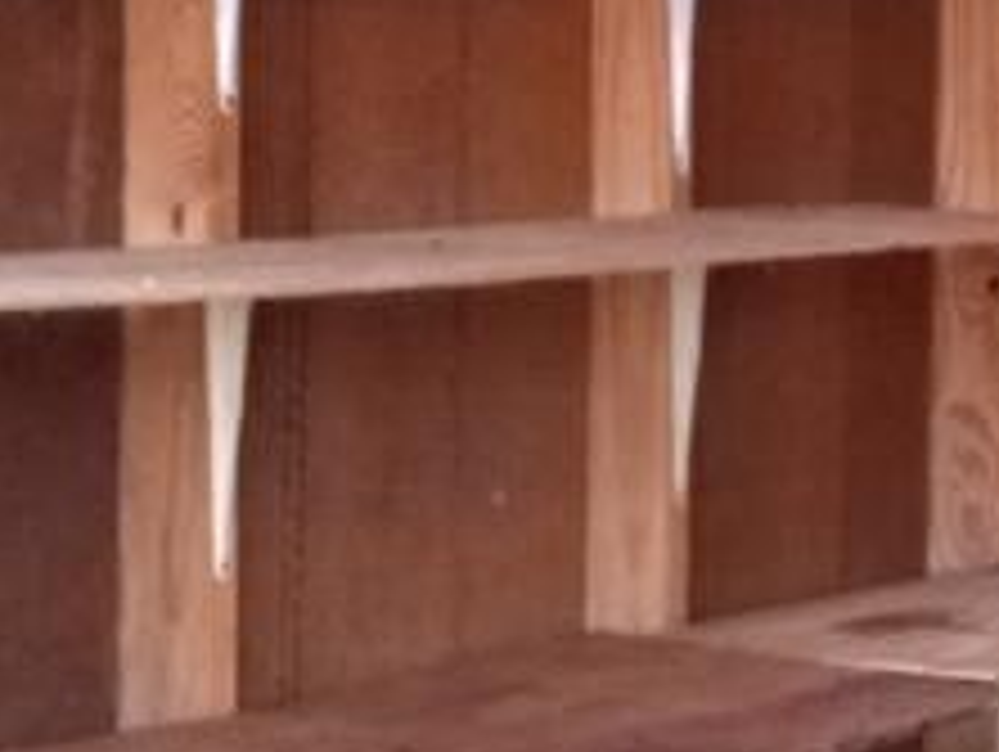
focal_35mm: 168
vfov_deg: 8.9
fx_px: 4854
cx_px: 1872
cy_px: 374
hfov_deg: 10.9
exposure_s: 1/60
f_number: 1.8
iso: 160
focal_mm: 3.94
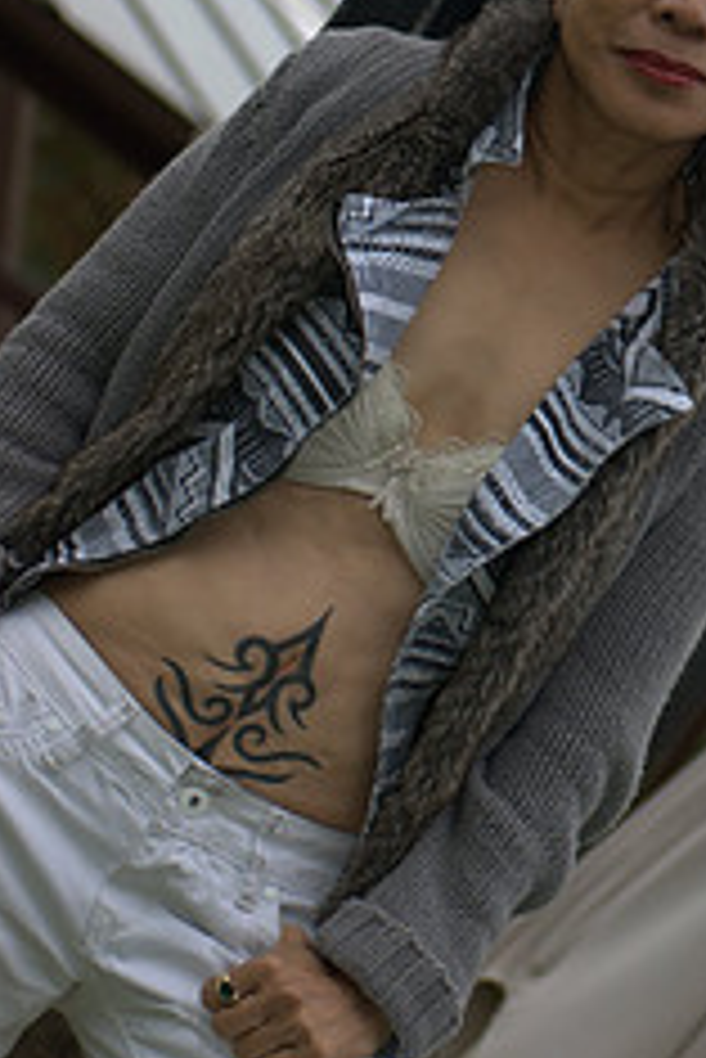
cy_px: 513
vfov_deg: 10.2
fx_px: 5904
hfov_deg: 6.8
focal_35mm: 201
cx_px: 510
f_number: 4
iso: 100
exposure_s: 1/160
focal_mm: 70
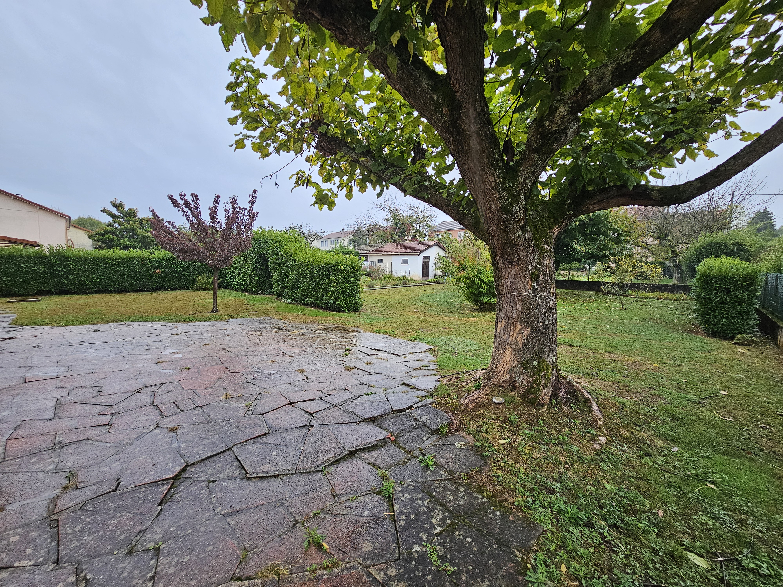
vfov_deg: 89.9
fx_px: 294
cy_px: 294
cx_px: 392
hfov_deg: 106.2
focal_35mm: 13
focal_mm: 2.2
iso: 160
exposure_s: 1/190
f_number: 2.2
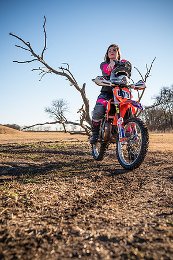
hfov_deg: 30.5
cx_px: 86
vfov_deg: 44.5
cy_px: 130
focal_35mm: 44
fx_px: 317
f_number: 5
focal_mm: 44
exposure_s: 1/250
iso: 80
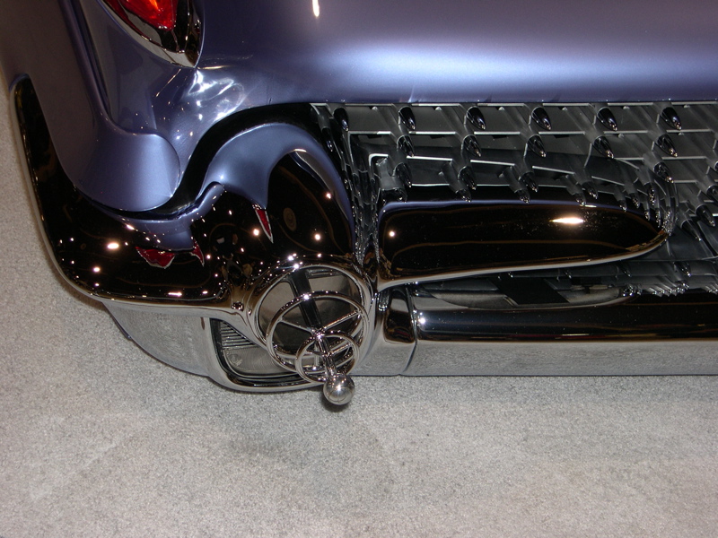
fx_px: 1493
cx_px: 359
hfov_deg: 27.0
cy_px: 269
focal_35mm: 72
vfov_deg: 20.4
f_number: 3.8
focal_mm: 15.3
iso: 100
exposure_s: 1/60
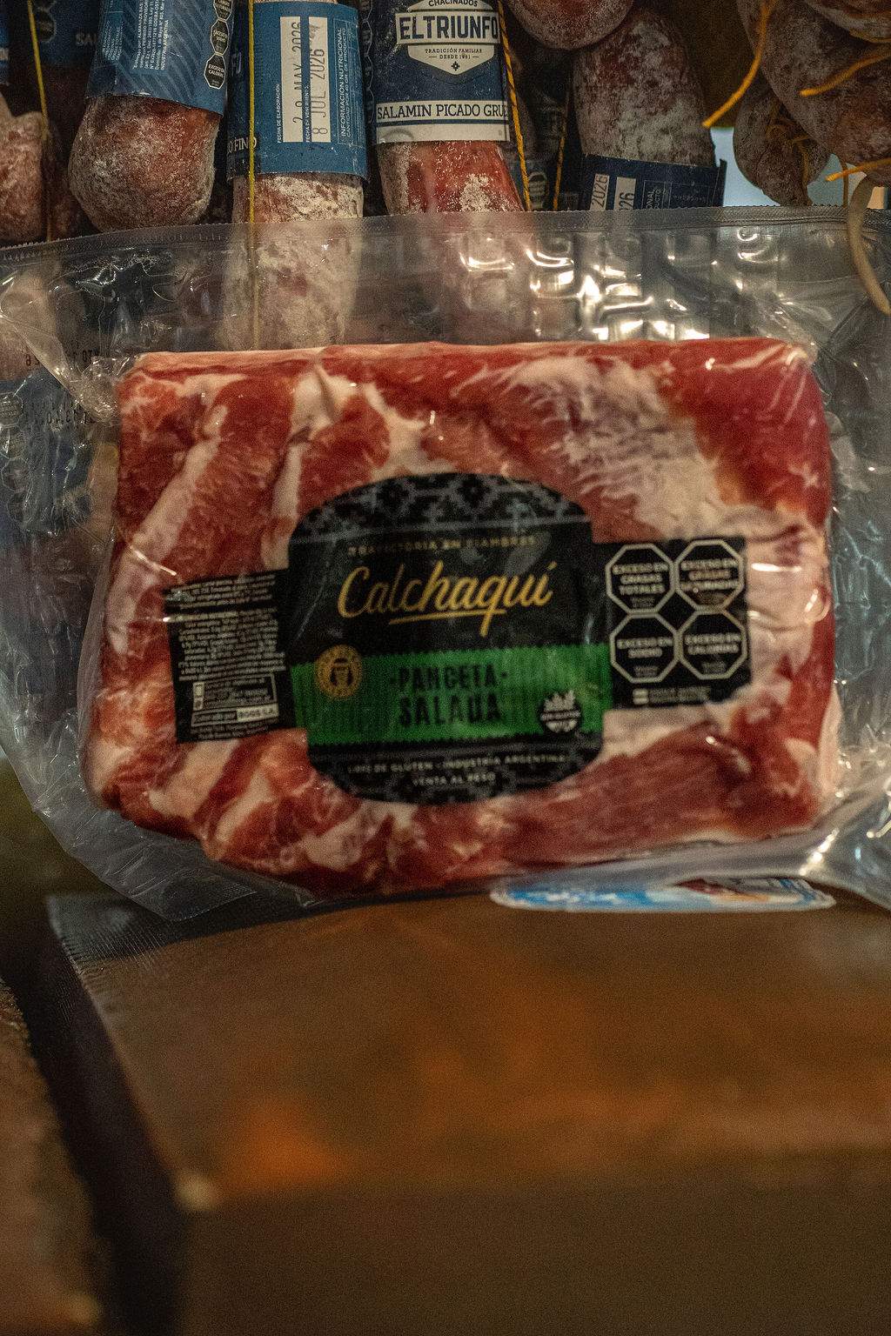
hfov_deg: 10.8
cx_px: 446
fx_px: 4733
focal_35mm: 128
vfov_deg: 16.1
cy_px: 668
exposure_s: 1/1250
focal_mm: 85
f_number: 2.8
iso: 6400
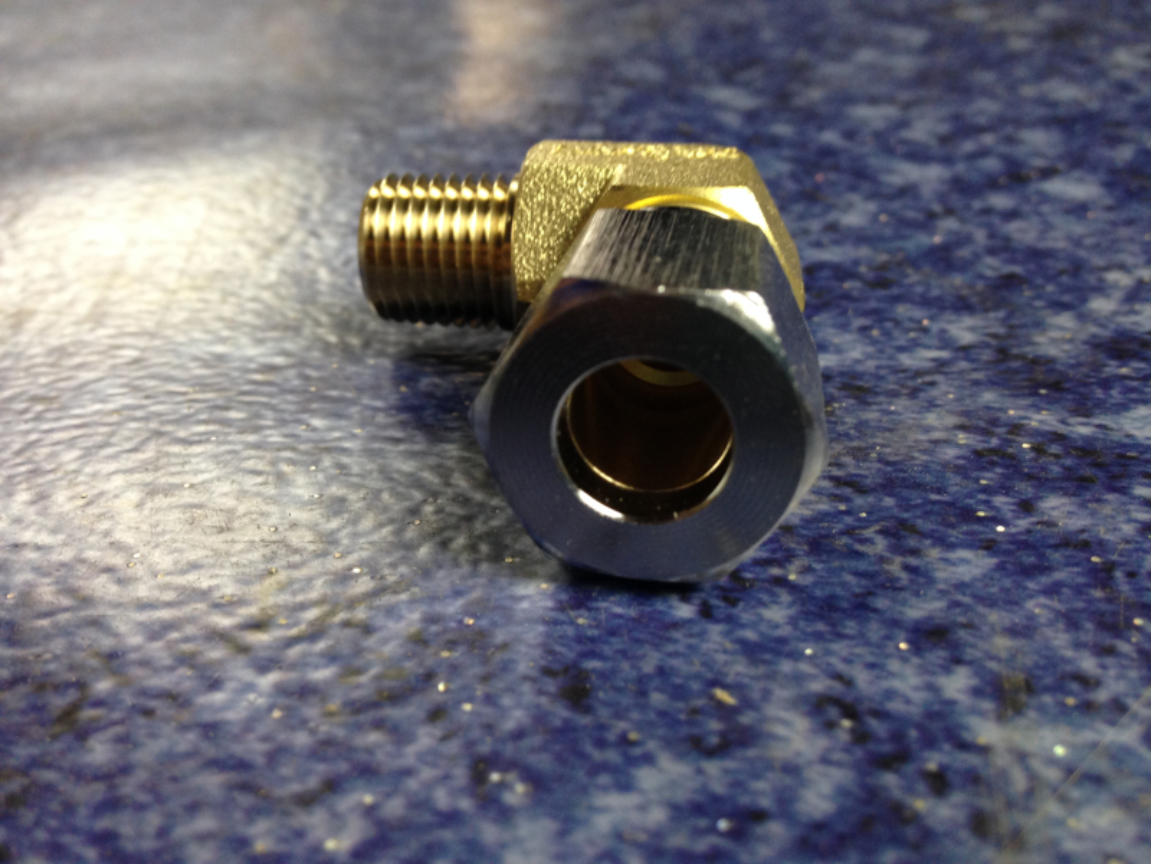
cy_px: 432
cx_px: 576
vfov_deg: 42.9
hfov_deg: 55.4
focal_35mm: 33
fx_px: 1097
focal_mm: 4.12
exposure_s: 1/20
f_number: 2.4
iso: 100
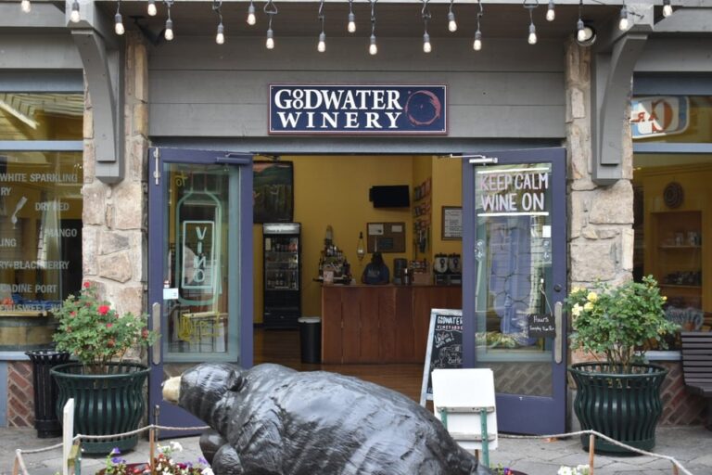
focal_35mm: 48
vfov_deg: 28.1
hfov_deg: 41.1
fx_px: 949
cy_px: 238
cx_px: 356
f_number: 5.6
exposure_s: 1/250
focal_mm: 32
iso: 400
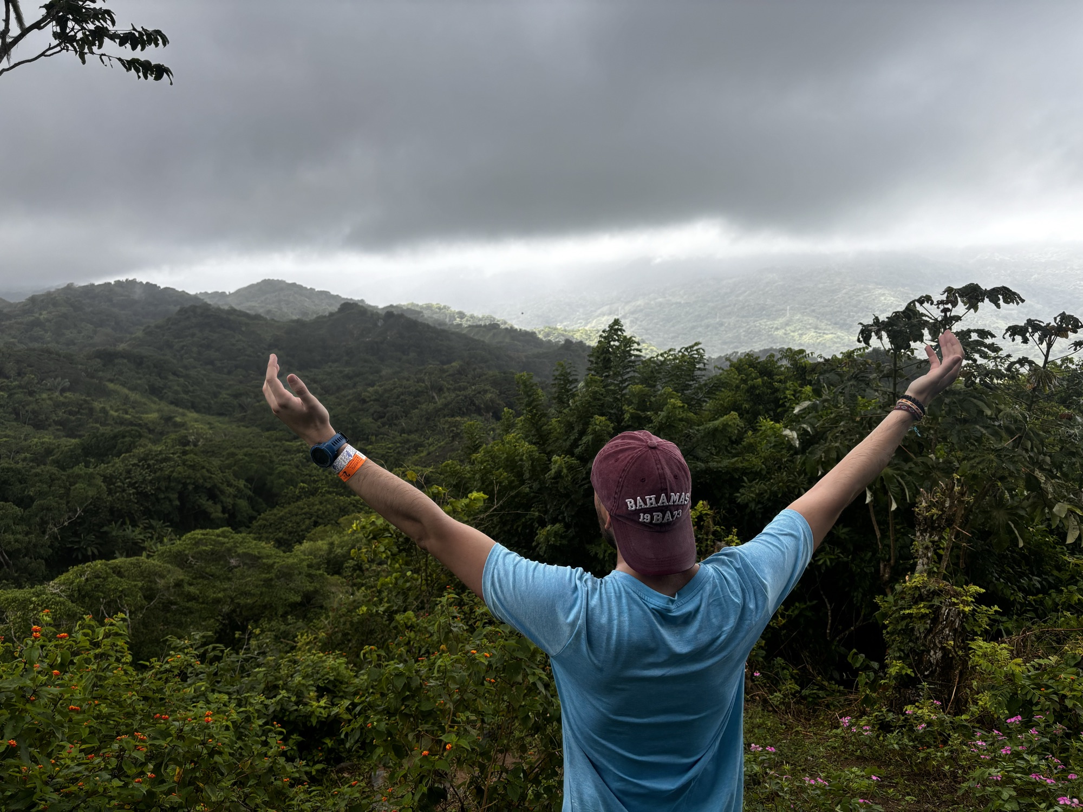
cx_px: 542
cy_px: 406
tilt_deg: -10.1
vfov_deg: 53.1
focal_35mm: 26
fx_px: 813
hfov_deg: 67.3
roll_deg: +1.5
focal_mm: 5.96
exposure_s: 1/792
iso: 50
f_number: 1.6
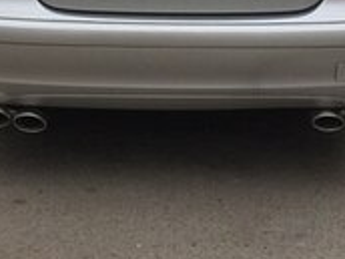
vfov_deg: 12.8
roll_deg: -0.8
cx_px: 175
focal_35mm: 111
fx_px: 1106
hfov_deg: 17.7
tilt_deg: -5.5
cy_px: -93
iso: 32
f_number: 2.2
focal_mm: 4.15
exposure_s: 1/391
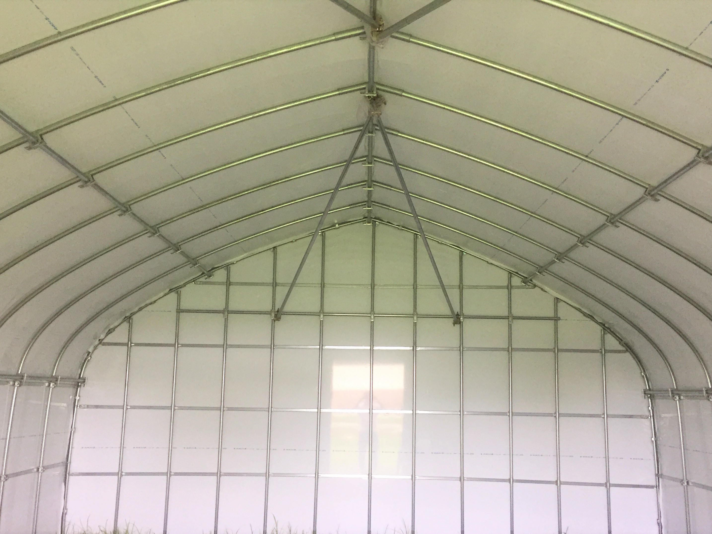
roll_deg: -1.1
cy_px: 267
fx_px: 596
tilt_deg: +7.1
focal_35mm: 29
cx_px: 356
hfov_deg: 61.7
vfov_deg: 48.2
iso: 100
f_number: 2.2
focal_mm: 4.15
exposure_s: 1/30
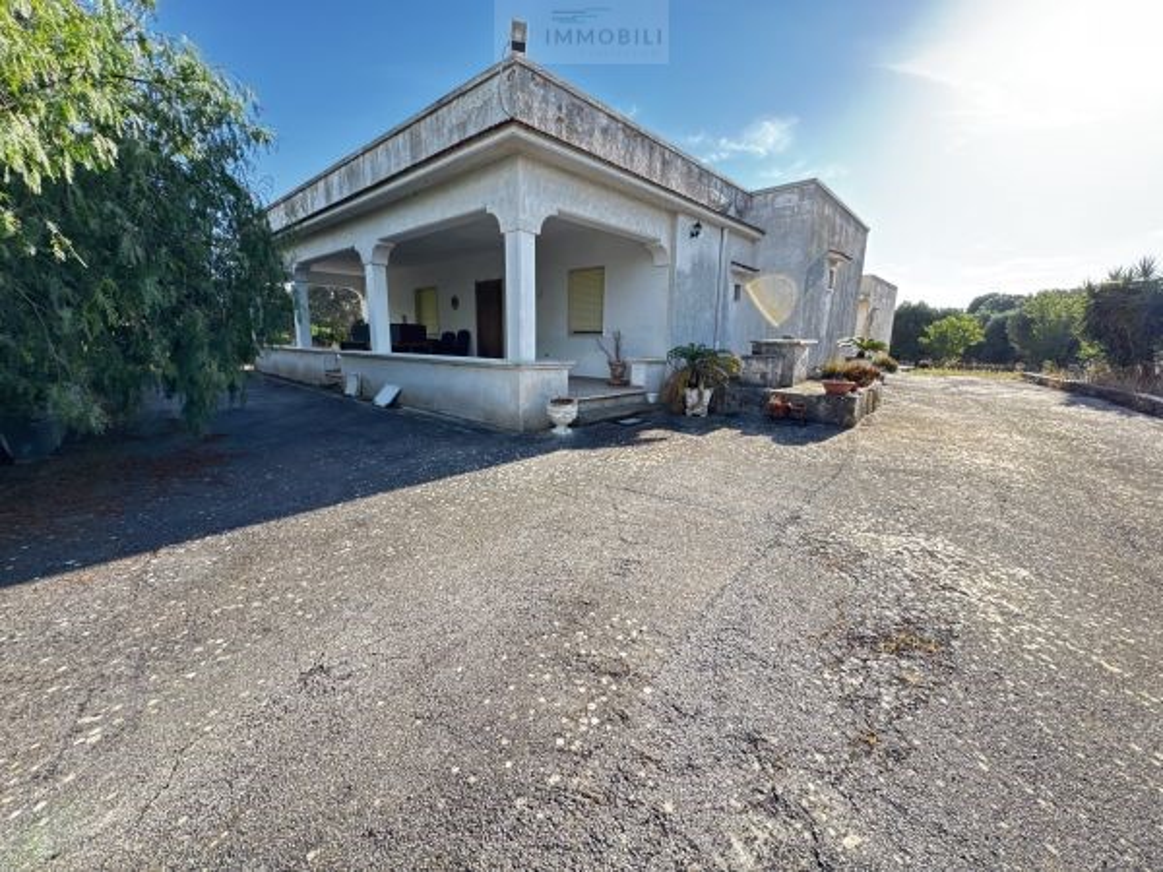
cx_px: 582
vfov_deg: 85.7
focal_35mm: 14
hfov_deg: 102.1
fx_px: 470
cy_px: 436
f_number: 2.2
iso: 40
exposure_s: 1/203
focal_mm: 2.22
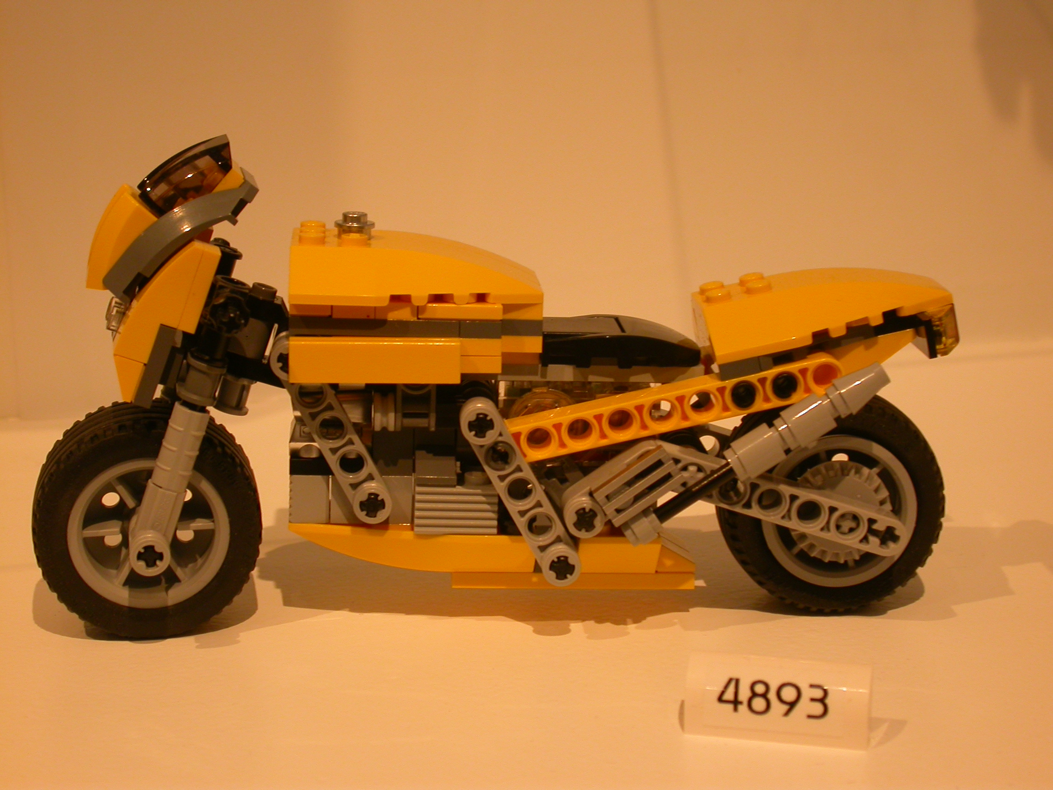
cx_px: 526
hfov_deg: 23.8
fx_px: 2494
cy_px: 395
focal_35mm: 82
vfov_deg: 18.0
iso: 100
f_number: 3.6
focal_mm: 17.1
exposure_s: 1/24.9
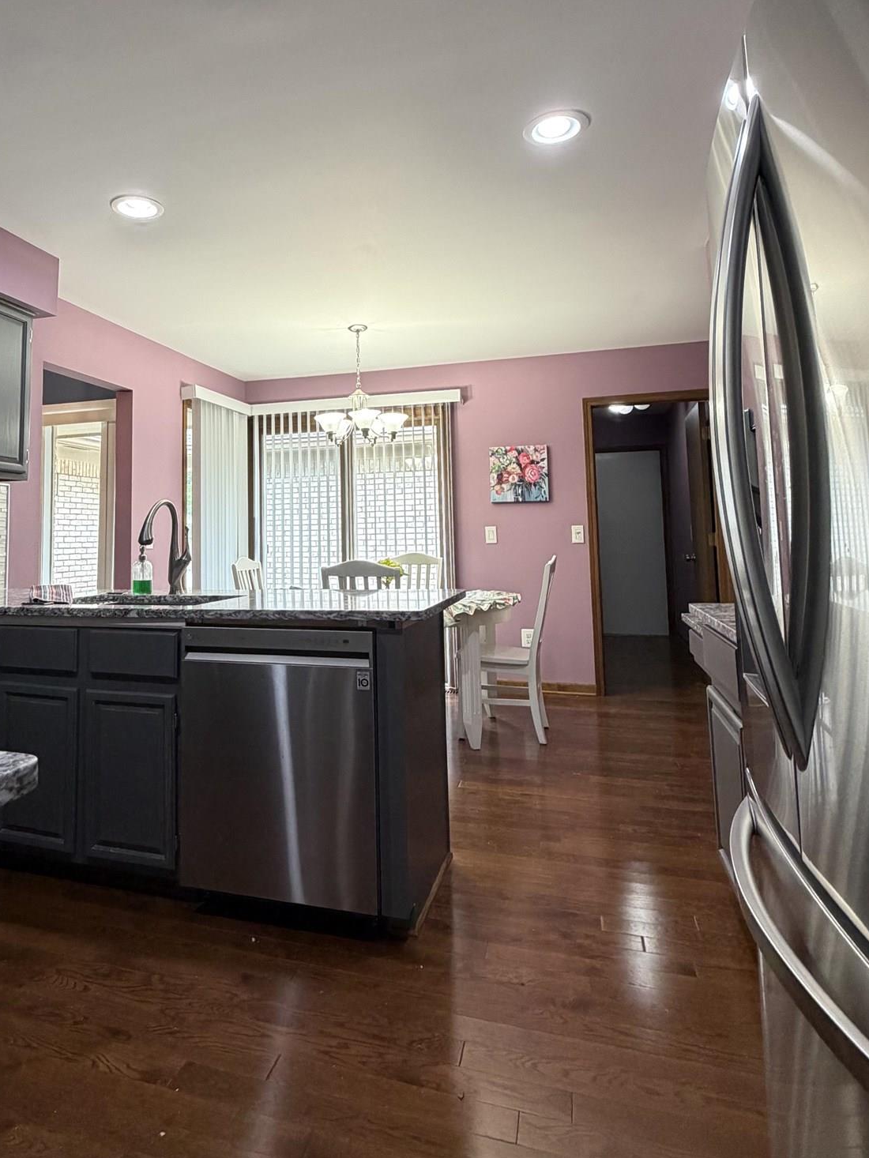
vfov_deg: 75.7
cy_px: 479
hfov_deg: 60.3
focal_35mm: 22
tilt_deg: +4.6
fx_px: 736
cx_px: 324
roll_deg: +1.0
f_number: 2.2
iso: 250
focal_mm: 2.22
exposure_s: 1/60
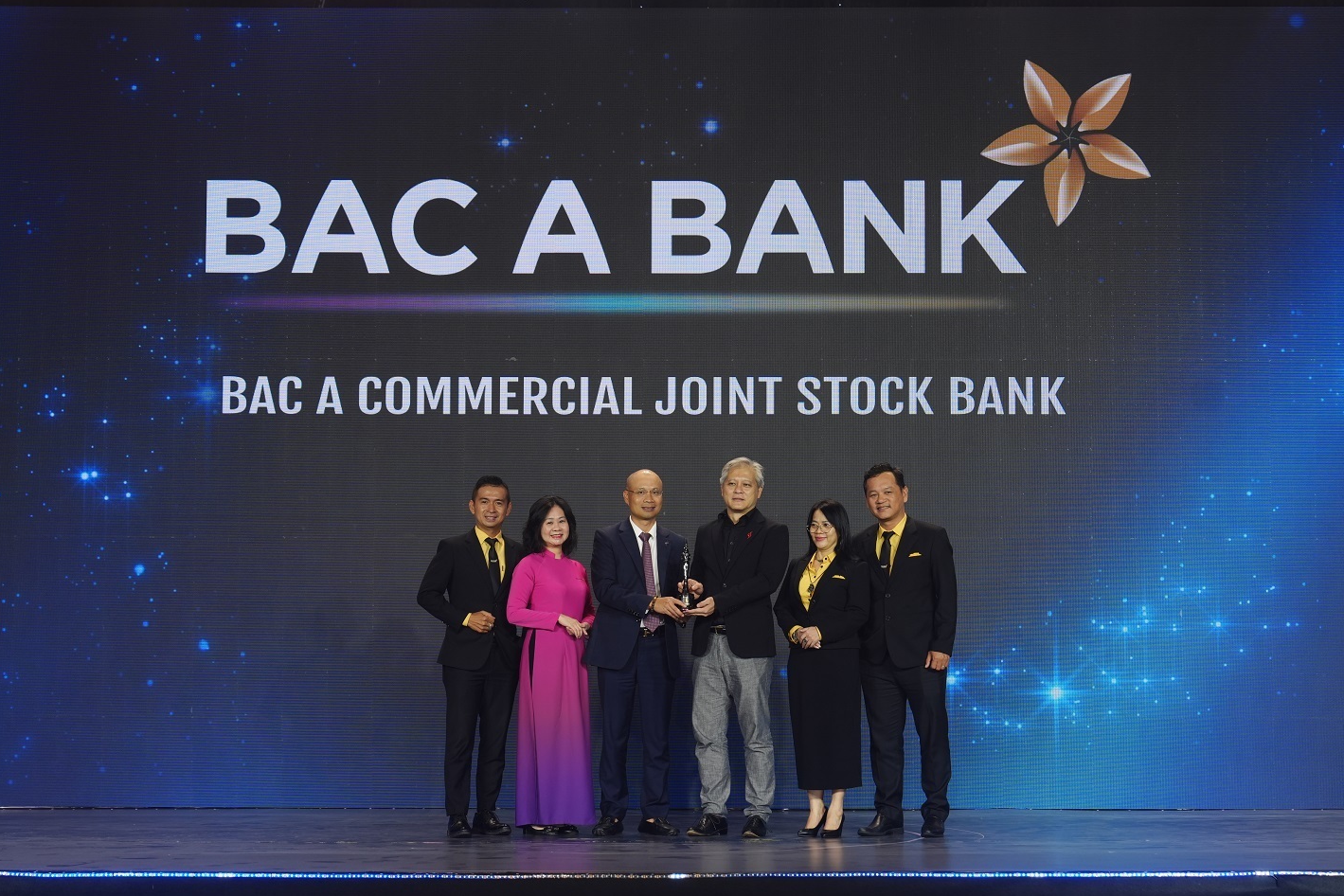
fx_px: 2762
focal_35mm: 74
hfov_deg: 27.3
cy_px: 472
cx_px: 645
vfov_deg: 18.4
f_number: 3.5
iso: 640
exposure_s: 1/200
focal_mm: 70
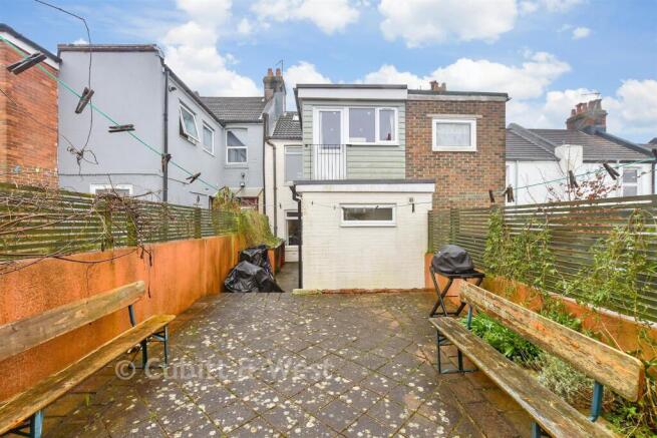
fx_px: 274
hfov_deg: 100.4
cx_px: 328
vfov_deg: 77.4
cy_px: 219
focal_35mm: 15
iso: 160
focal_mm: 10
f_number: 8
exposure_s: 1/80
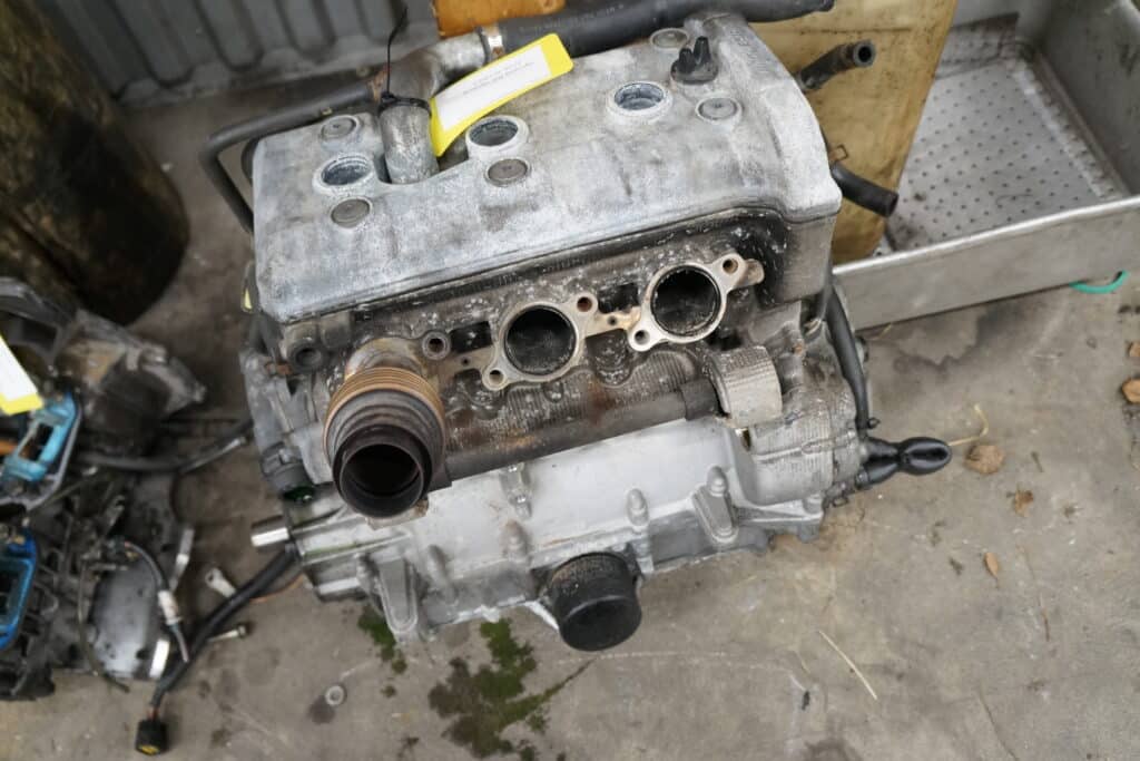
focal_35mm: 27
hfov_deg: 67.4
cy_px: 380
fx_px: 855
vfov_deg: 47.9
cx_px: 570
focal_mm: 18
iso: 1250
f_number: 4
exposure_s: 1/60
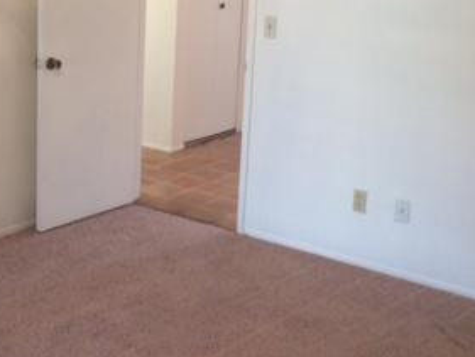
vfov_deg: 22.2
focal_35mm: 66
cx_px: 137
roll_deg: -0.5
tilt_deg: -11.5
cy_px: 118
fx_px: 906
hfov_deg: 29.1
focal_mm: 4.15
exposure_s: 1/30
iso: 160
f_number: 2.2
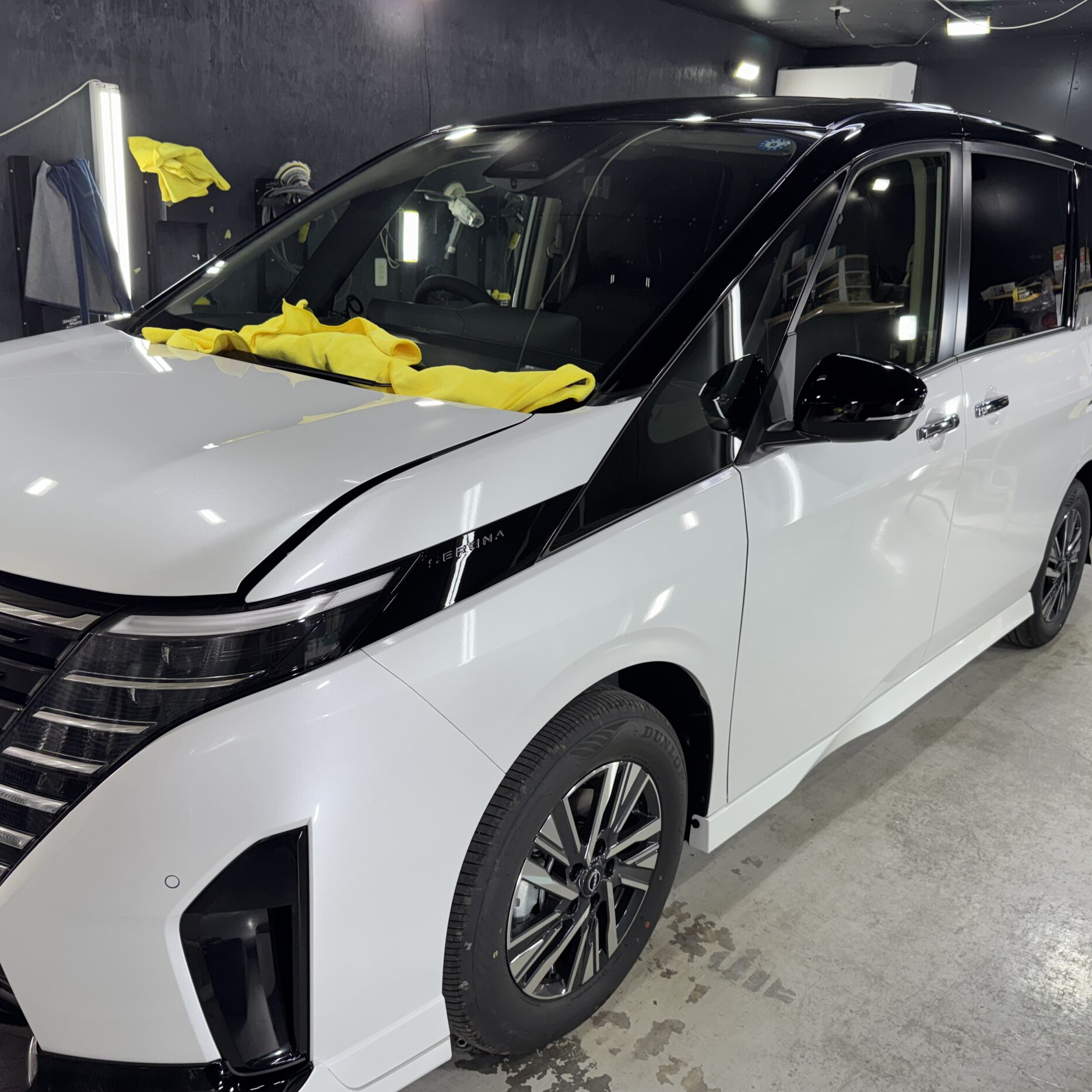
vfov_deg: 55.6
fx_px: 1035
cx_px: 566
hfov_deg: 55.6
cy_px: 557
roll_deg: -3.9
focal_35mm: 29
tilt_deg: -15.9
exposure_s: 1/139
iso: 50
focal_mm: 6.76
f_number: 1.78
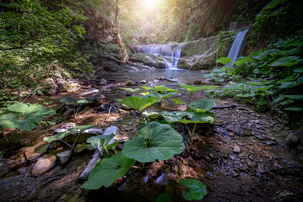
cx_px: 152
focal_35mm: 15
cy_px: 101
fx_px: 126
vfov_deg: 77.3
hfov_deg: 100.4
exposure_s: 30
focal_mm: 15
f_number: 11
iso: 1600
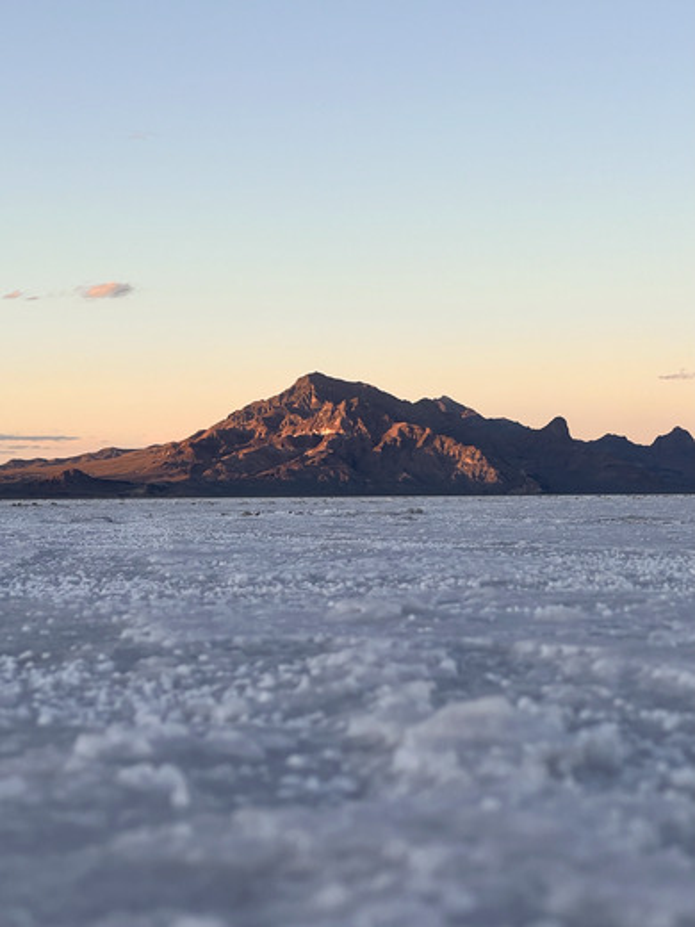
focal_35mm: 77
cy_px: 464
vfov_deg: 25.3
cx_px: 348
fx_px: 2061
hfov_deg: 19.1
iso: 32
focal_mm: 9
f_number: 2.8
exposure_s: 1/154
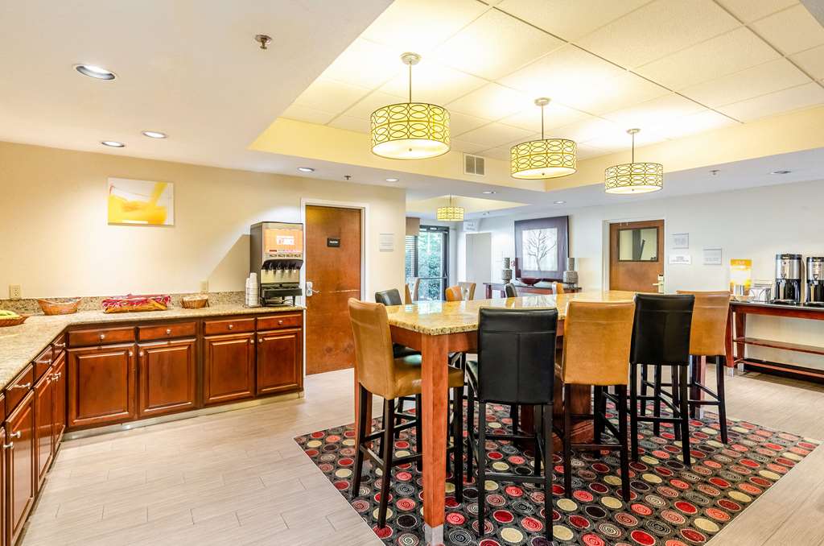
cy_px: 273
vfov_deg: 71.8
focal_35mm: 16
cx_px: 412
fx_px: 377
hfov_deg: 95.1
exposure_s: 1/40
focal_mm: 11
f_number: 8
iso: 200
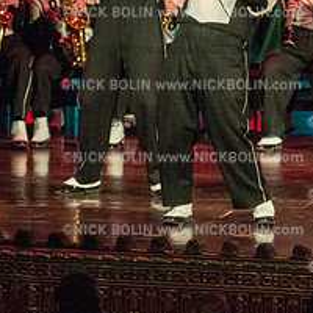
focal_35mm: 542
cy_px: 13
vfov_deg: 3.2
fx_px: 5545
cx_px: 427
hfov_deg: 3.2
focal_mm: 220
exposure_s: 1/320
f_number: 5.6
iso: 8000
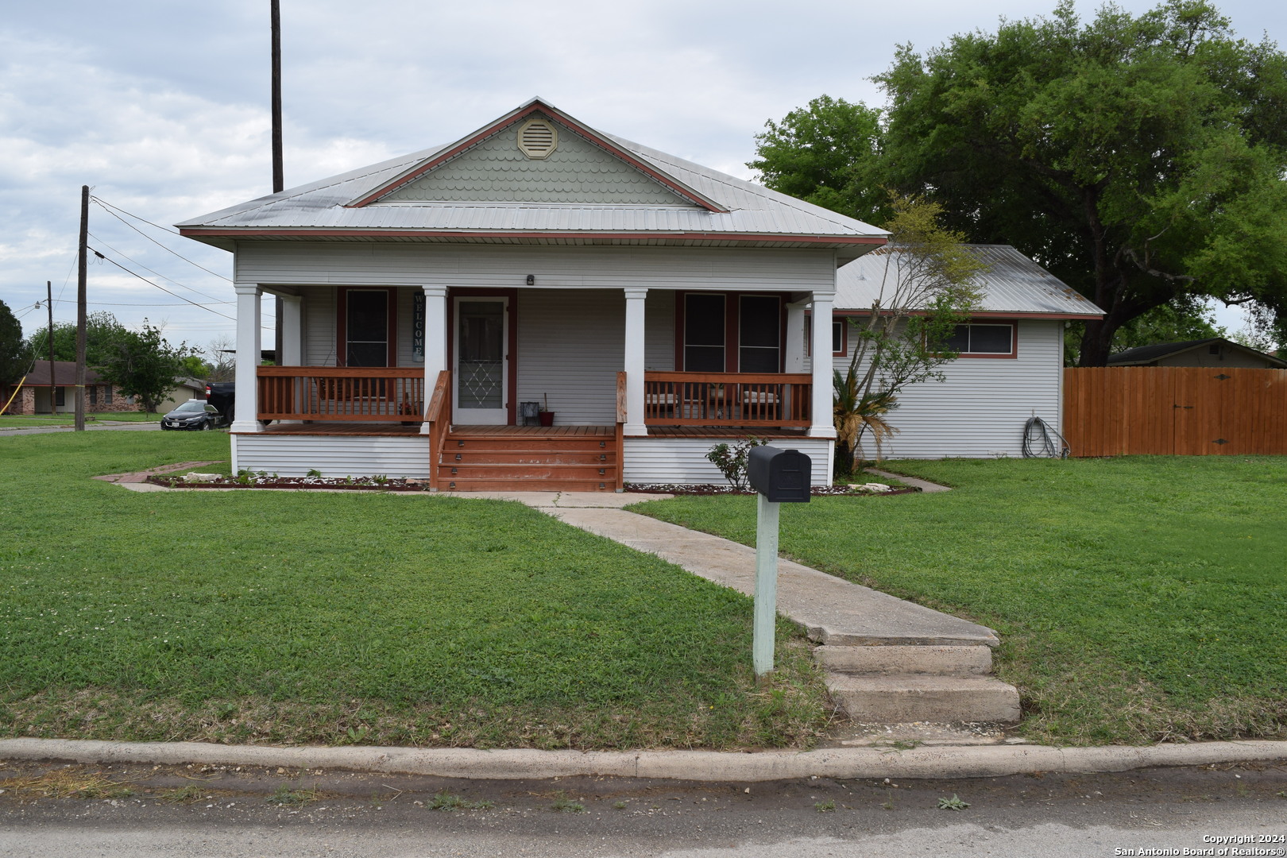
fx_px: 965
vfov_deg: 47.9
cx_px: 644
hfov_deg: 67.4
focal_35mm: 27
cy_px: 429
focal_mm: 18
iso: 200
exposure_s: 1/400
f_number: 10
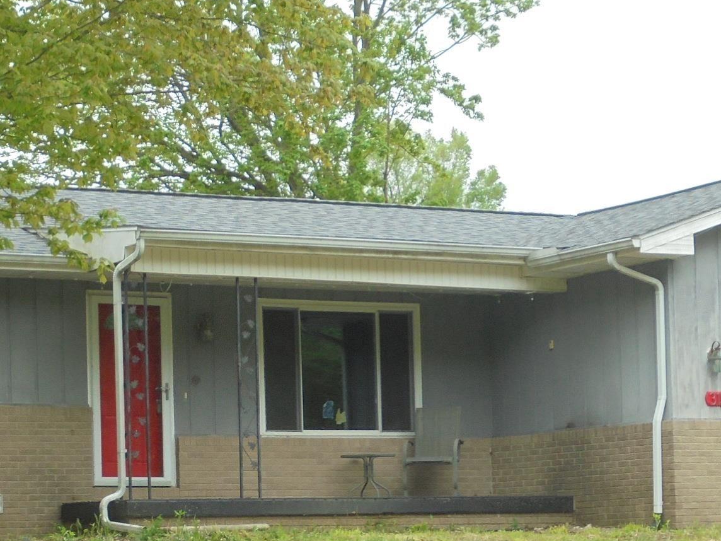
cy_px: 463
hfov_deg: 17.6
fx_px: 2312
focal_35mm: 111
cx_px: 202
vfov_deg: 13.3
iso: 100
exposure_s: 1/125
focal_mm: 8.9
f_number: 4.8
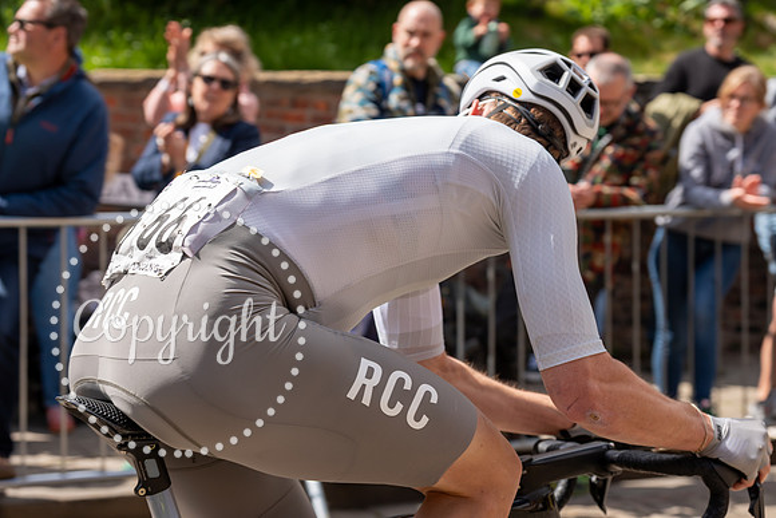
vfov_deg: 19.5
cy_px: 259
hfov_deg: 28.8
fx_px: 1509
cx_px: 388
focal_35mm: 70
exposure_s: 1/1000
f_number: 5
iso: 250
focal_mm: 70
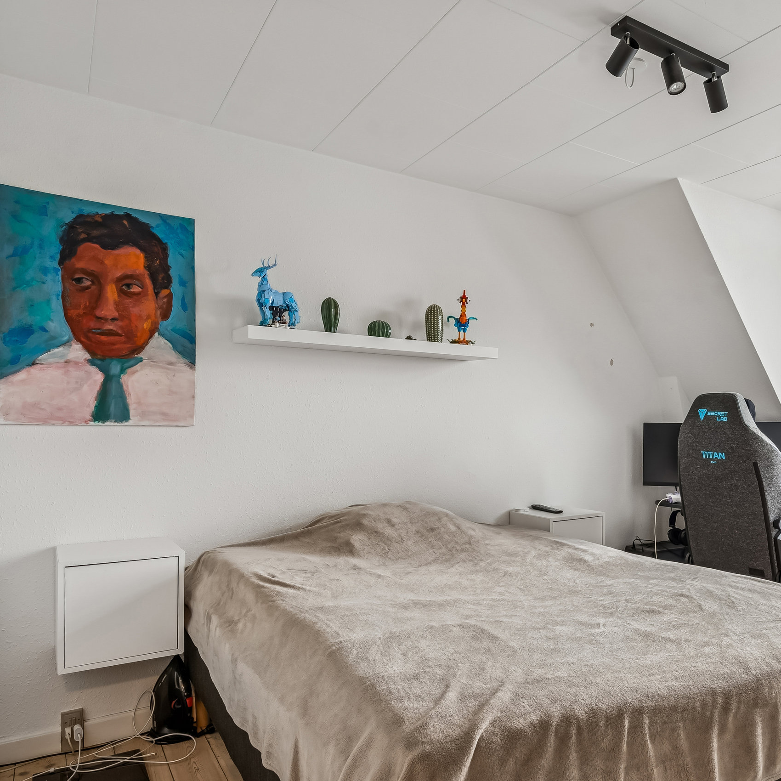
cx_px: 554
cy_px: 430
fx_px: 689
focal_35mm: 27
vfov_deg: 58.9
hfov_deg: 57.0
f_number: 8
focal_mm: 18
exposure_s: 1/5
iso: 200
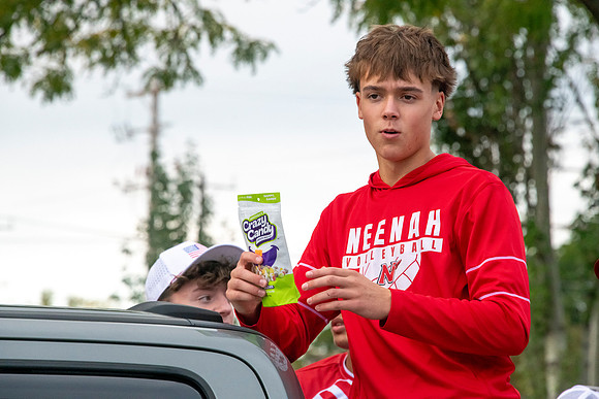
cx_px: 300
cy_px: 200
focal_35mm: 300
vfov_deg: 4.6
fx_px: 4993
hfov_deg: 6.9
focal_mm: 300
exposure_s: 1/1600
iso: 3200
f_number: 11
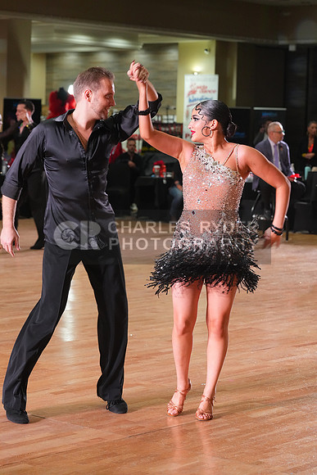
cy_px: 238
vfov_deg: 21.5
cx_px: 158
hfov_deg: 14.4
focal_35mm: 95
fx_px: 1254
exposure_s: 1/200
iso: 3200
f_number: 5.6
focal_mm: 95
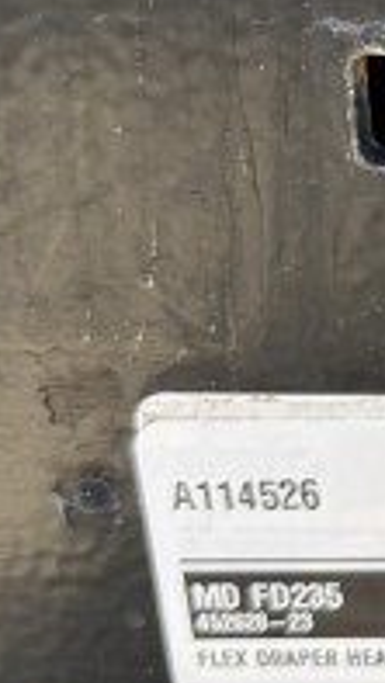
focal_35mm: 115
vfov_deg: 18.4
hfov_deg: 9.1
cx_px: 1023
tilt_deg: +12.6
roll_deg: -0.8
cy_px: 111
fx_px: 2084
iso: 50
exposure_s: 1/380
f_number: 1.6
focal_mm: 5.96
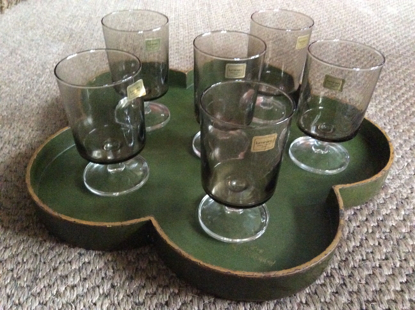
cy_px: 155
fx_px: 383
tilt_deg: -37.6
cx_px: 208
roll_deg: -1.5
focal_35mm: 32
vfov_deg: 44.1
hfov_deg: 56.9
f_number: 2.4
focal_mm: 3.3
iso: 640
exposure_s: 1/17
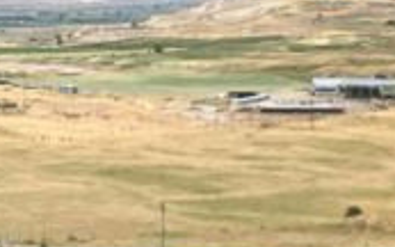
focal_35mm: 114
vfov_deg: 11.5
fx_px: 1227
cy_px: 94
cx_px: -233
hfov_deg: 16.4
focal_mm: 4.15
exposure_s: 1/2083
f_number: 2.2
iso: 32
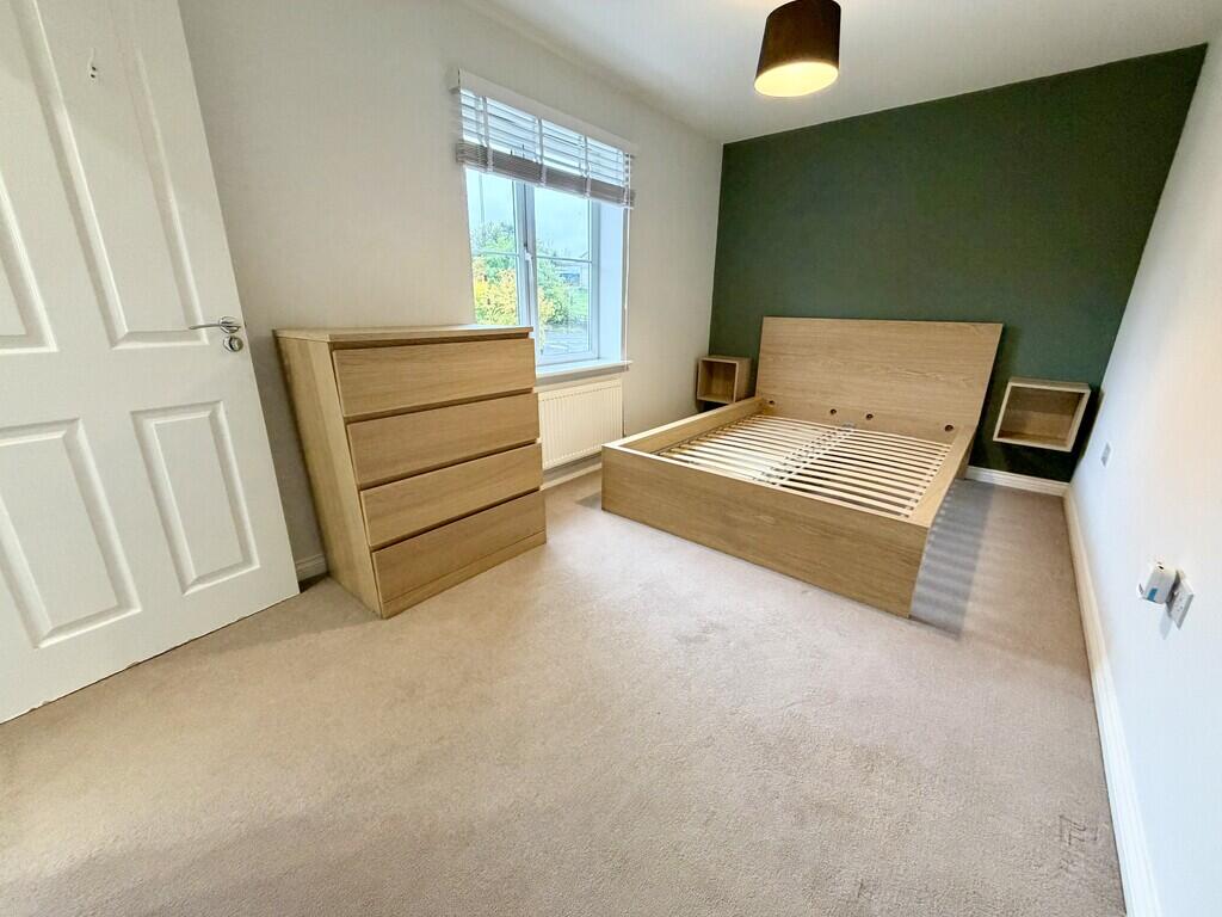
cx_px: 611
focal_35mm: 14
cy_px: 458
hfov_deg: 102.1
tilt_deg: -17.4
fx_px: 494
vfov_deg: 85.7
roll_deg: -0.4
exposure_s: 1/50
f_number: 2.2
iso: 320
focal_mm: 2.22
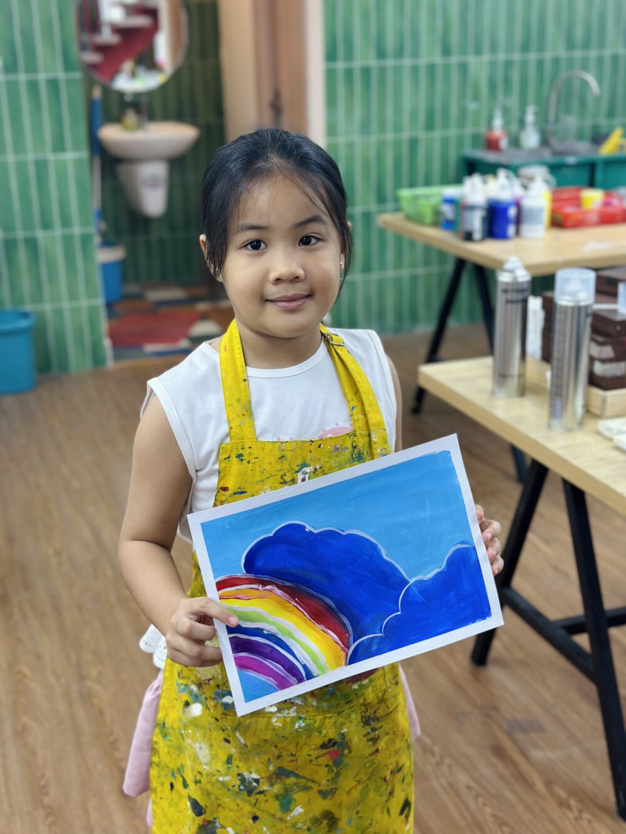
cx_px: 313
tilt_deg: -19.1
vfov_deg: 39.7
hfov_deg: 30.3
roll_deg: +1.0
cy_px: 417
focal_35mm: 48
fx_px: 1157
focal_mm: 6.86
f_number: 1.78
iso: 80
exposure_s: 1/100
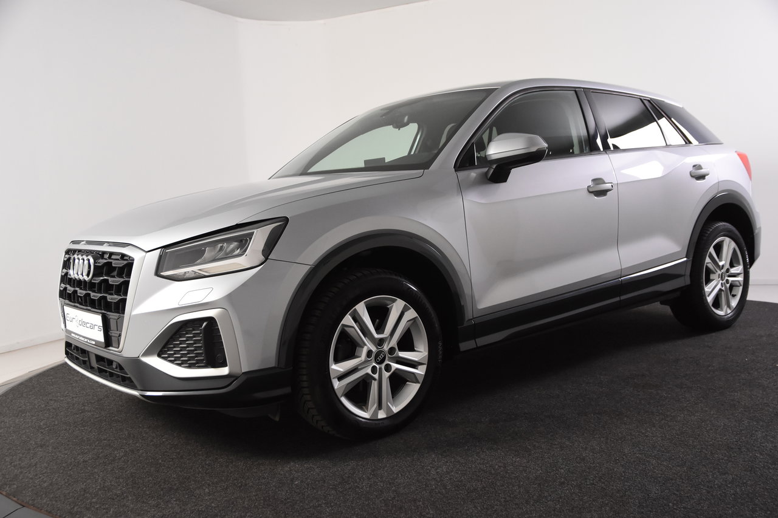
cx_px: 389
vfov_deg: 36.9
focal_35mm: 36
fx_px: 778
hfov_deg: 53.1
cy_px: 259
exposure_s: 1/80
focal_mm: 24
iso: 1600
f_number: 4.5
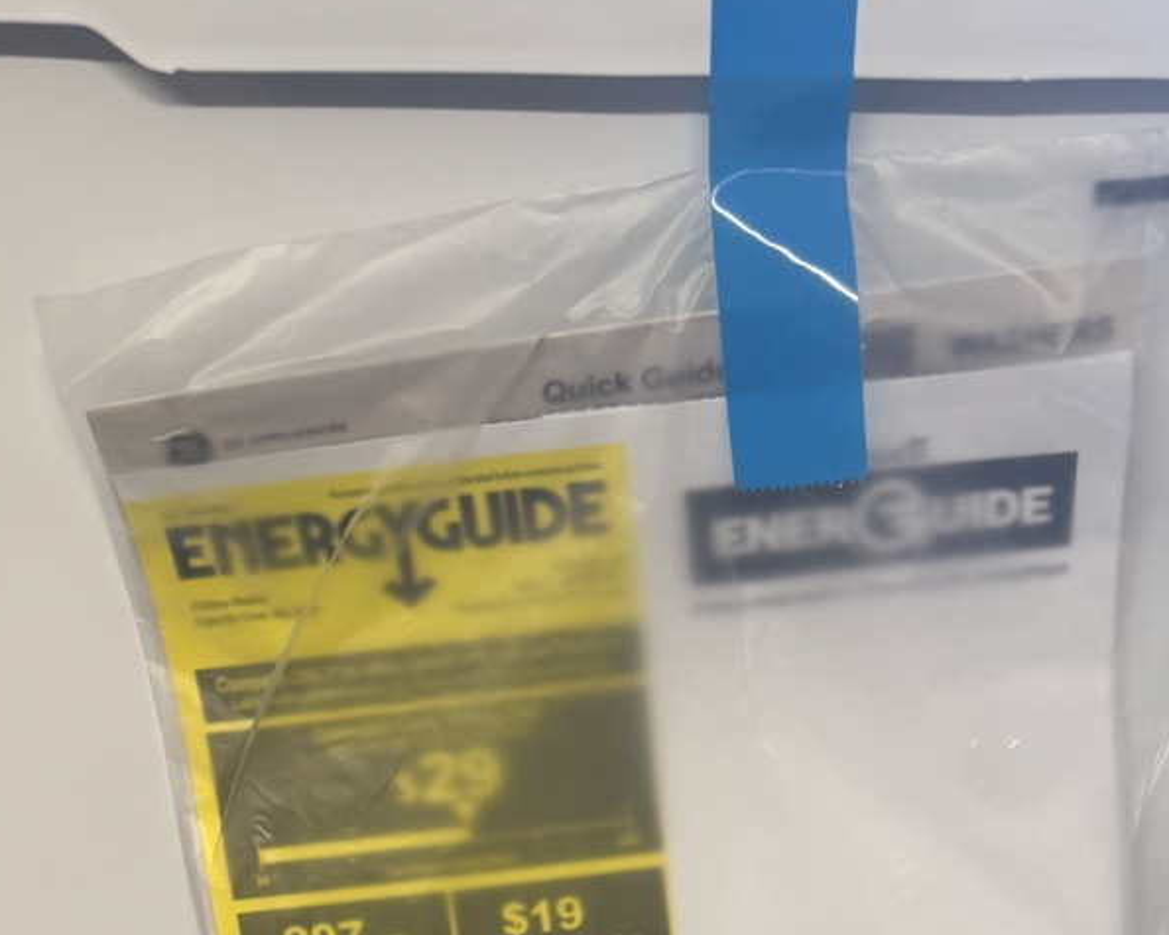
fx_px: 2145
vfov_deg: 20.5
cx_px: 664
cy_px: 1461
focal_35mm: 62
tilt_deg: -48.4
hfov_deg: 30.5
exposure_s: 1/121
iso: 125
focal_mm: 6.76
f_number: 1.78
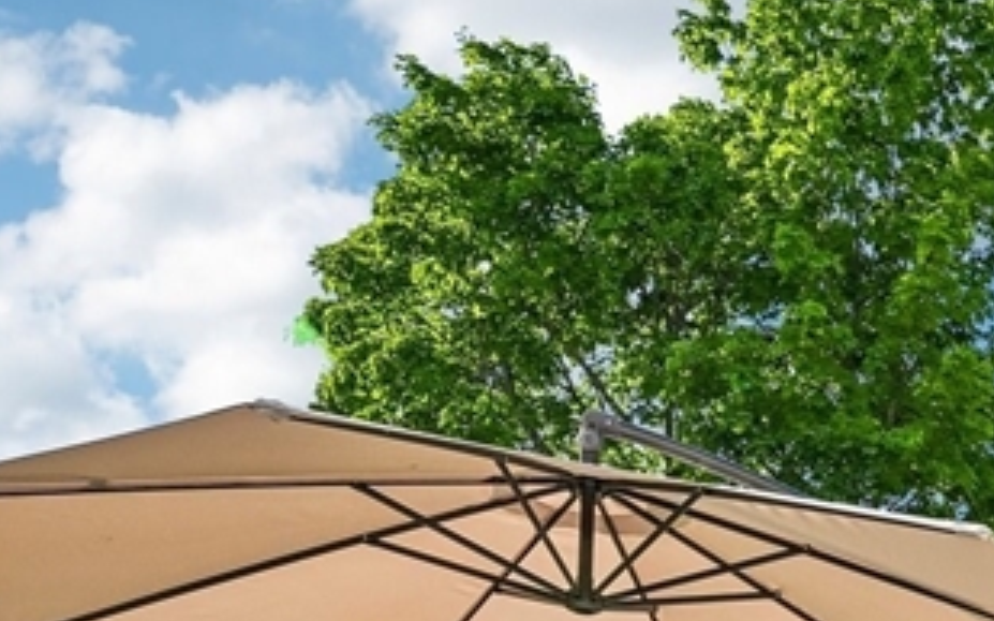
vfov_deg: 19.7
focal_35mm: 54
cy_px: 1009
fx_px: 1463
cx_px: 1065
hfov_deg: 33.3
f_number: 8
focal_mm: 16
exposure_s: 1/800
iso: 400
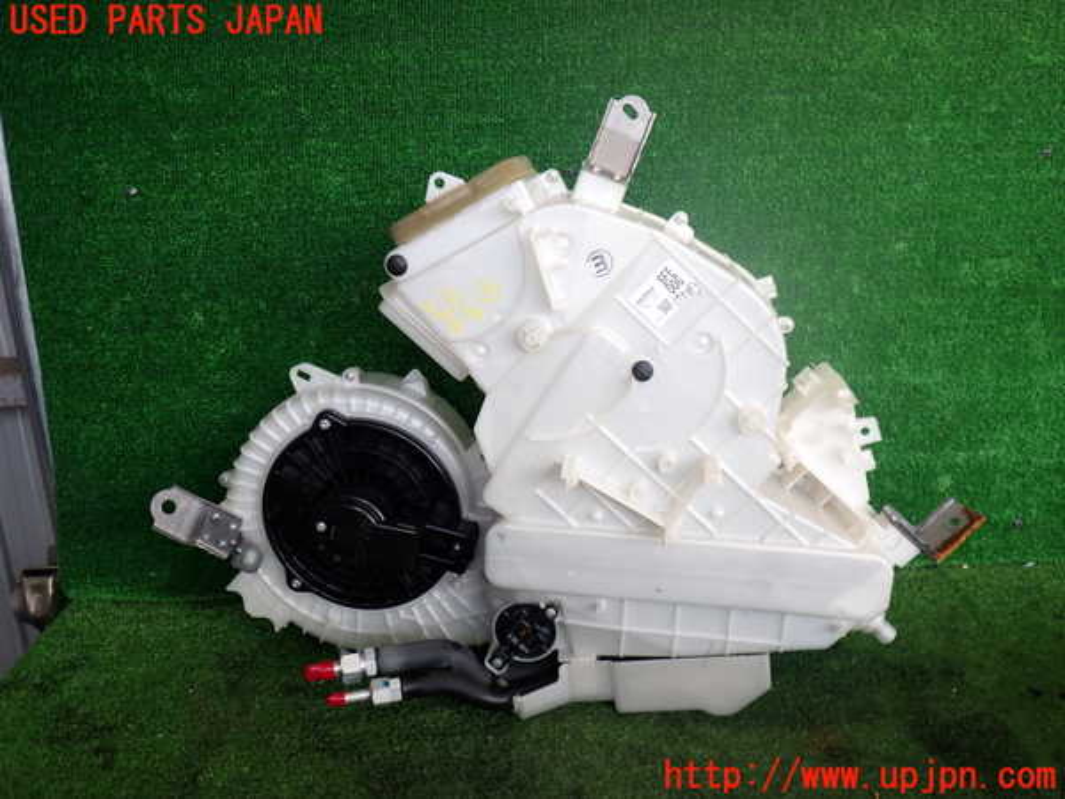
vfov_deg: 46.8
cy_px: 400
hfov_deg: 60.0
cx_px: 532
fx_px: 923
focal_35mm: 30
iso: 160
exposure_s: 1/125
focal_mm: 5.4
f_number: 2.3
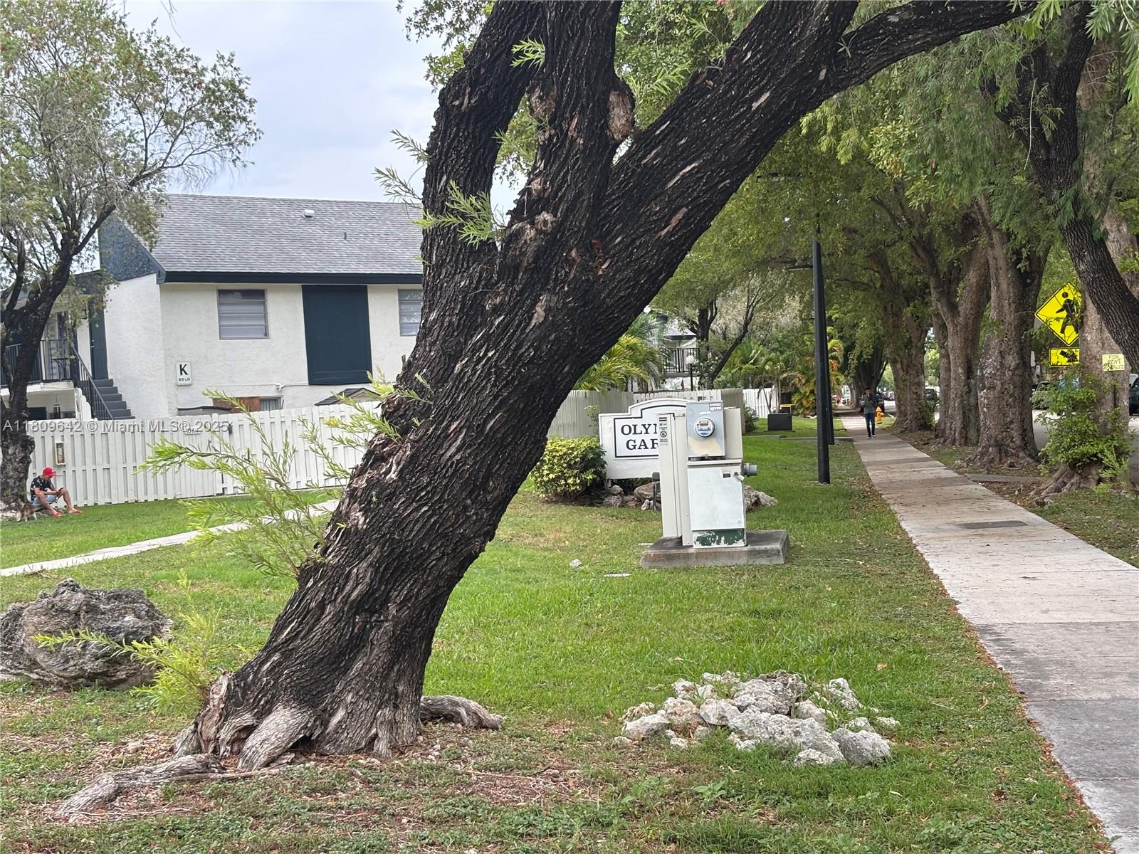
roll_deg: +3.4
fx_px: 1711
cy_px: 427
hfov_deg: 36.8
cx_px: 570
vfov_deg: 28.0
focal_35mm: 52
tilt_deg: -1.0
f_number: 1.6
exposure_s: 1/224
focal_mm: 5.96
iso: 32
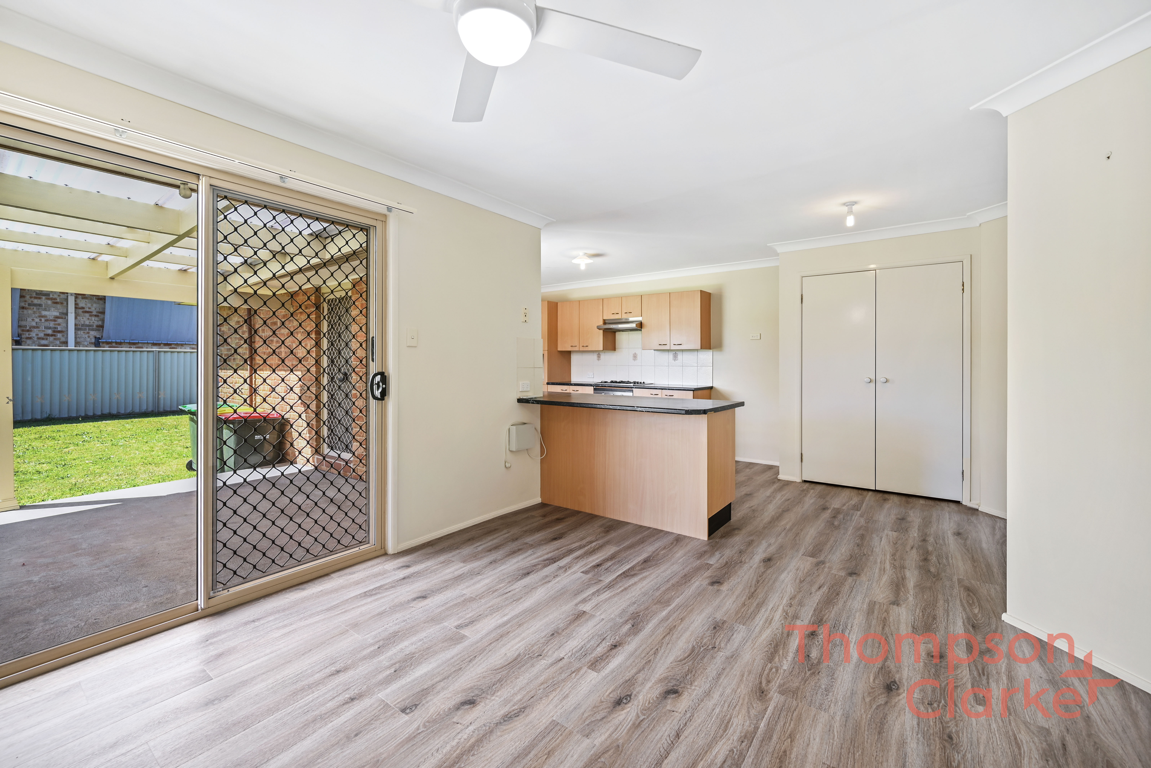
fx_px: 448
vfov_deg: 81.3
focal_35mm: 14
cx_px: 576
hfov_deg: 104.2
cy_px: 384
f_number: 4
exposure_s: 1/13
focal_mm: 14
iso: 100
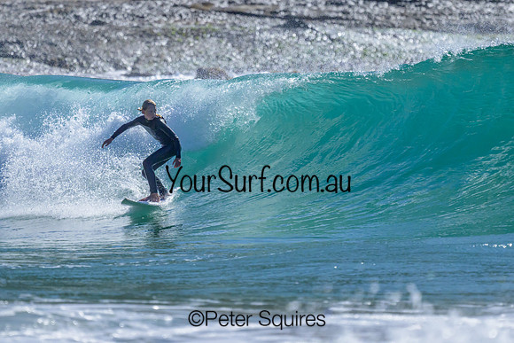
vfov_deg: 1.3
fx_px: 15554
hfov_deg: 1.9
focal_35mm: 1089
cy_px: 146
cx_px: 272
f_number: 6.3
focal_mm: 800
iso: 2000
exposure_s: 1/2000
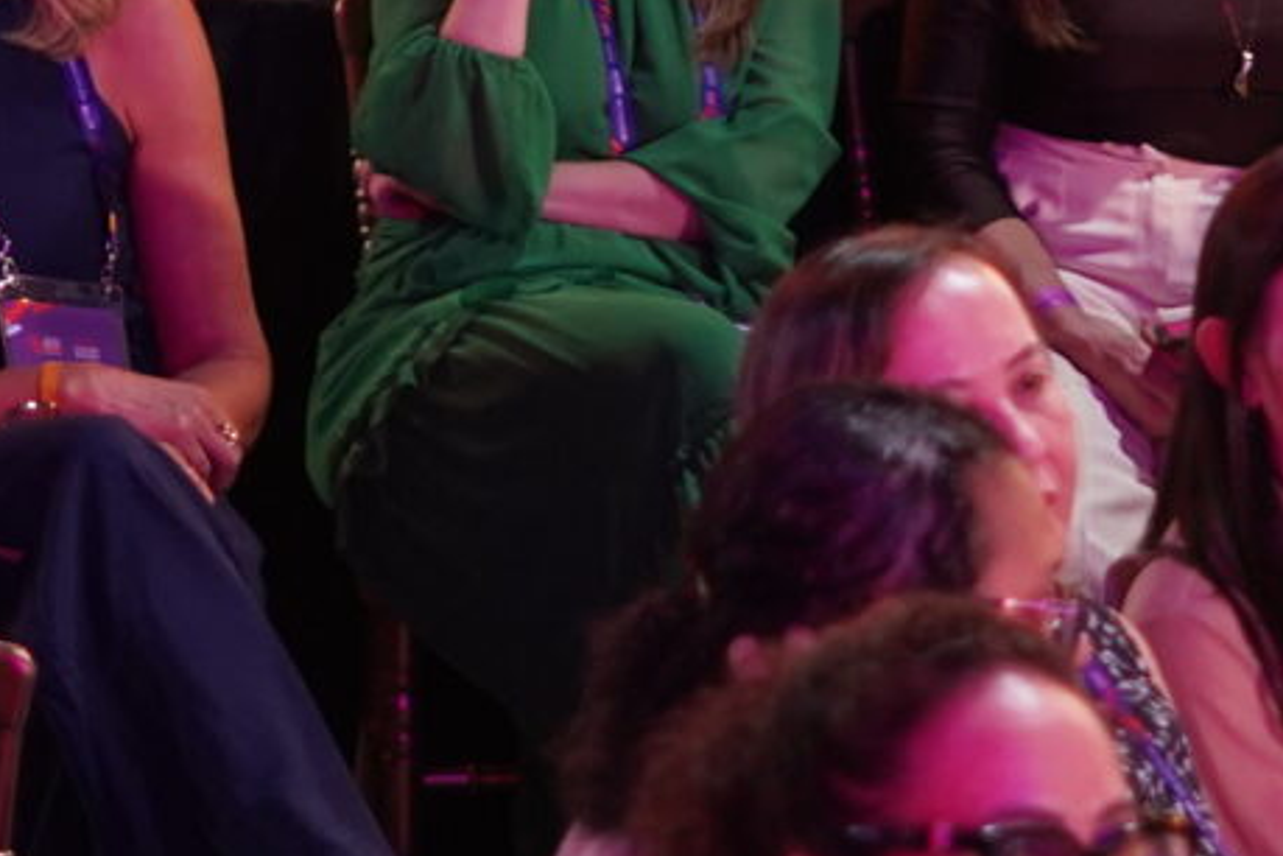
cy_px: -841
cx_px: 391
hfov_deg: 7.4
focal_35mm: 279
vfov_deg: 4.8
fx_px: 9942
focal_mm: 50
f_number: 2
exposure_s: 1/160
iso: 1600
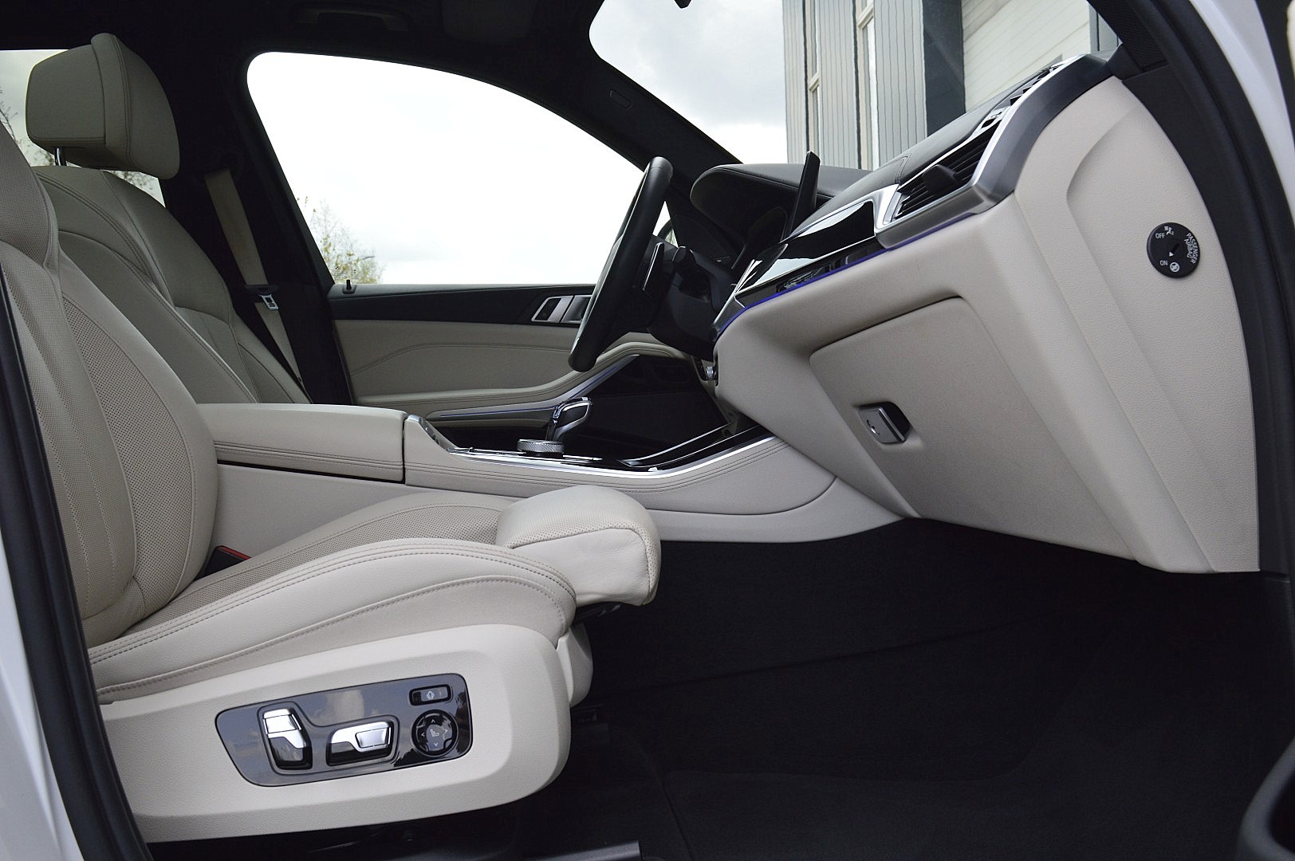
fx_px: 1240
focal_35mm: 34
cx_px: 648
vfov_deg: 38.3
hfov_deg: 55.1
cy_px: 430
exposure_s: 1/200
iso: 400
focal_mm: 23
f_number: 10
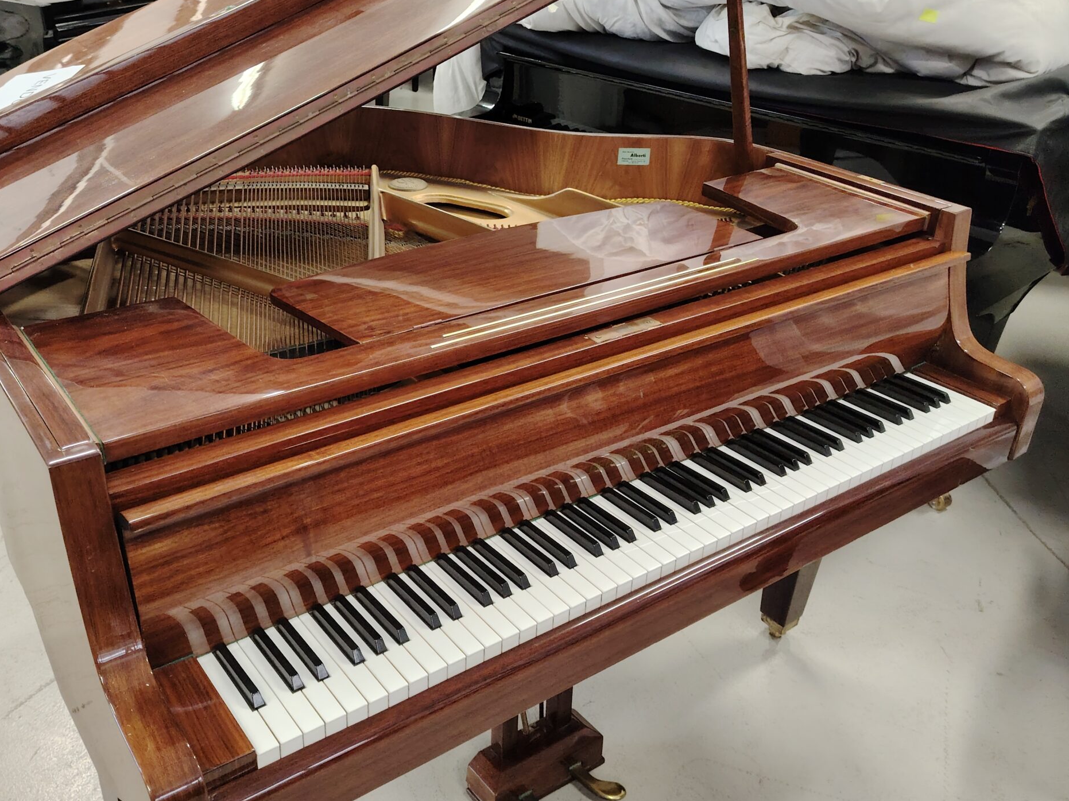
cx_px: 439
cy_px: 352
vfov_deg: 42.9
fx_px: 1019
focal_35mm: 33
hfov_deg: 55.0
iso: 3147
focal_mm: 5.25
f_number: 1.75
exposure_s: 1/100
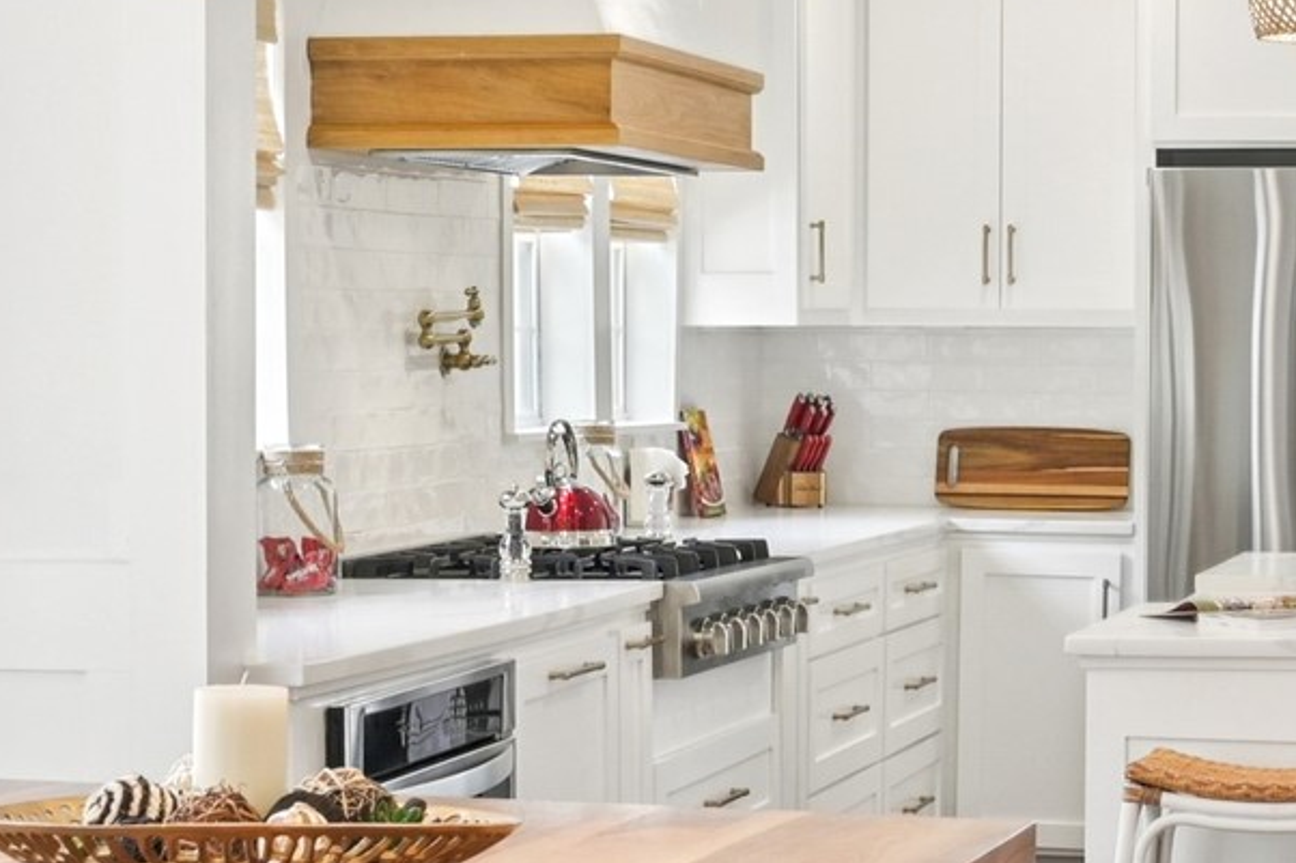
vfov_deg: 13.5
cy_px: 329
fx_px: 3635
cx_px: 1003
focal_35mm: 101
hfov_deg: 20.0
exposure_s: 1/125
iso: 400
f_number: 8
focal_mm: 28
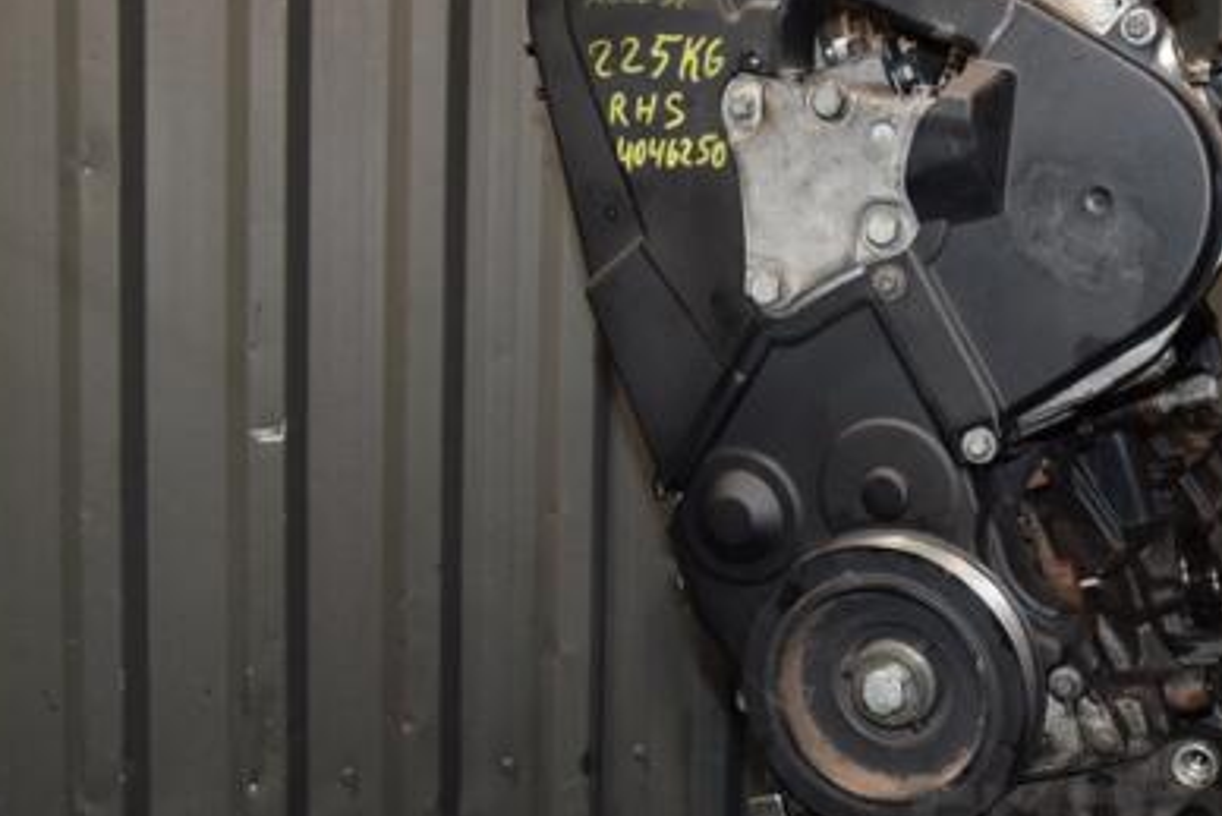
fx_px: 1732
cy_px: 413
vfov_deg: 26.5
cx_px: 854
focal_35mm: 51
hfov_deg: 38.2
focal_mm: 22
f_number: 5
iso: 800
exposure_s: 1/60
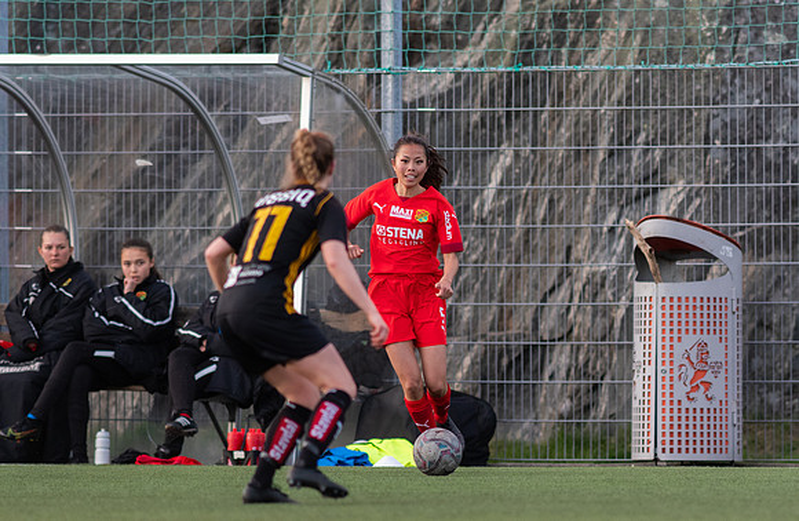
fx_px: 12801
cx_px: 449
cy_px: 331
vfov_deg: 2.3
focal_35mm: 581
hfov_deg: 3.6
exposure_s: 1/800
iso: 1250
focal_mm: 300
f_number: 3.2
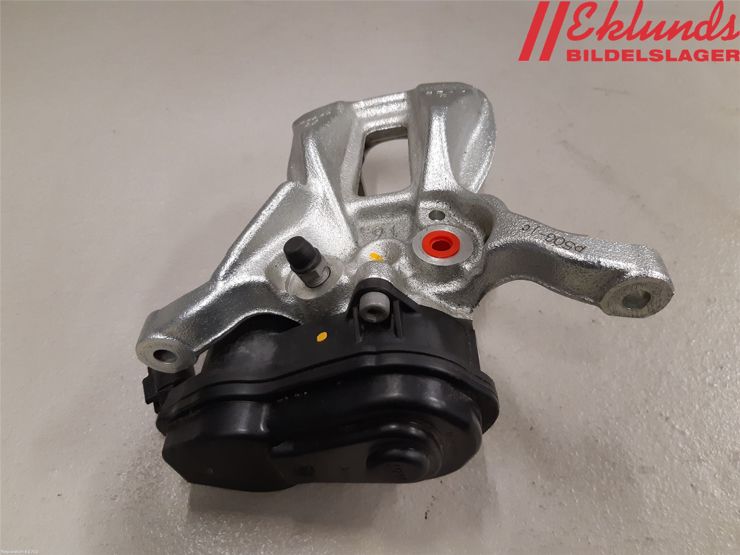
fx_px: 556
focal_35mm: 26
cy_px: 278
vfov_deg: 53.1
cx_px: 370
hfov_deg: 67.3
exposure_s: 1/50
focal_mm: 3.93
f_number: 1.7
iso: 160
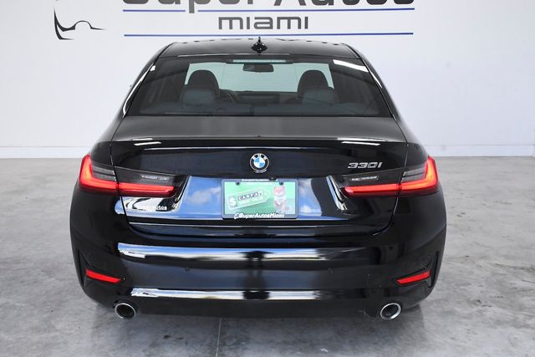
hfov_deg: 43.6
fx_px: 669
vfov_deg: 29.9
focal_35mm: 45
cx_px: 268
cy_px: 178
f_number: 10
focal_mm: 30
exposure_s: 1/400
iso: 2500
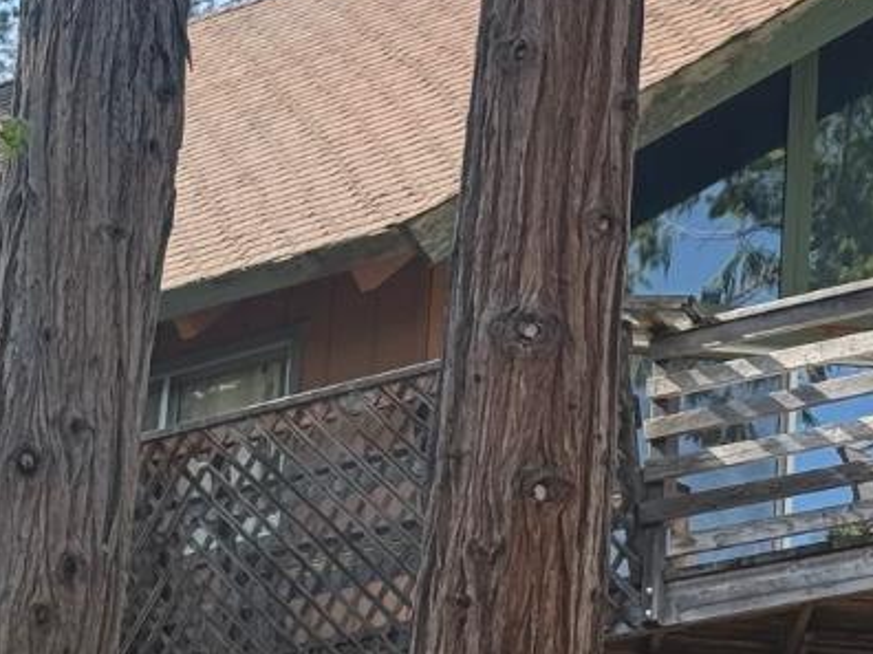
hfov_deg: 10.8
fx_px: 4590
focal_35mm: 182
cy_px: 435
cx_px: 836
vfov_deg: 8.2
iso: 64
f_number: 1.78
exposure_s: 1/577
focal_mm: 6.76
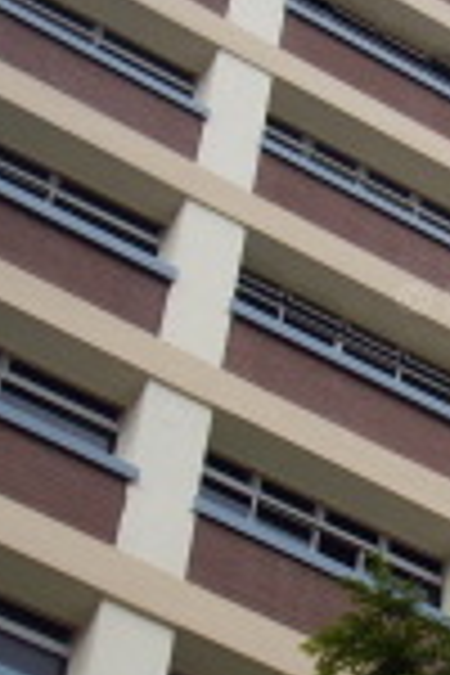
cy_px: 306
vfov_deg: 14.5
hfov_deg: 9.4
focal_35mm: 141
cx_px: 734
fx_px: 2644
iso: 80
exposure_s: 1/400
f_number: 2.8
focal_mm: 6.2
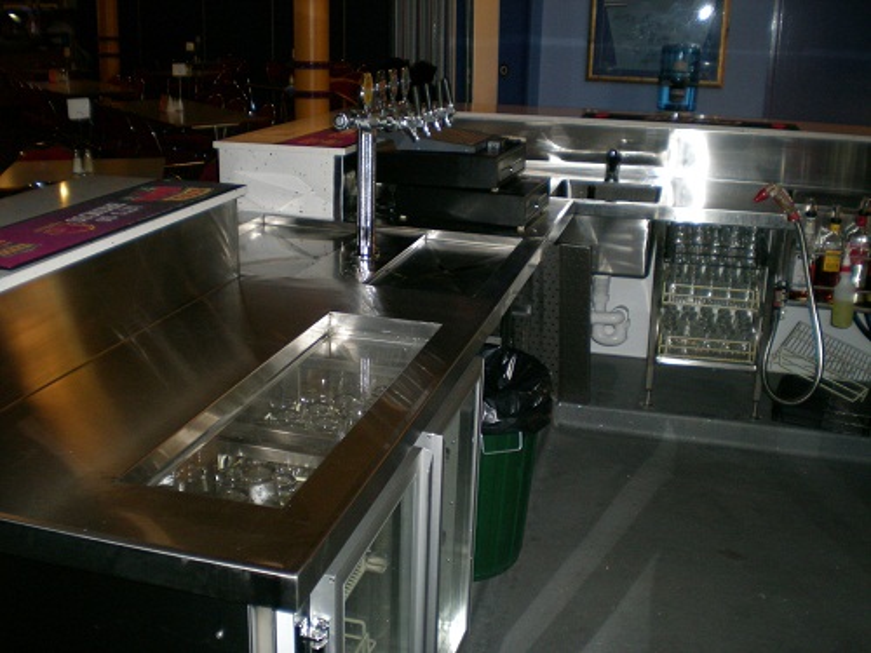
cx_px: 436
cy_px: 326
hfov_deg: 49.0
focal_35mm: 38
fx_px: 956
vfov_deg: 37.7
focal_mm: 6.3
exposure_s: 1/60
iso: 157
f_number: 3.1
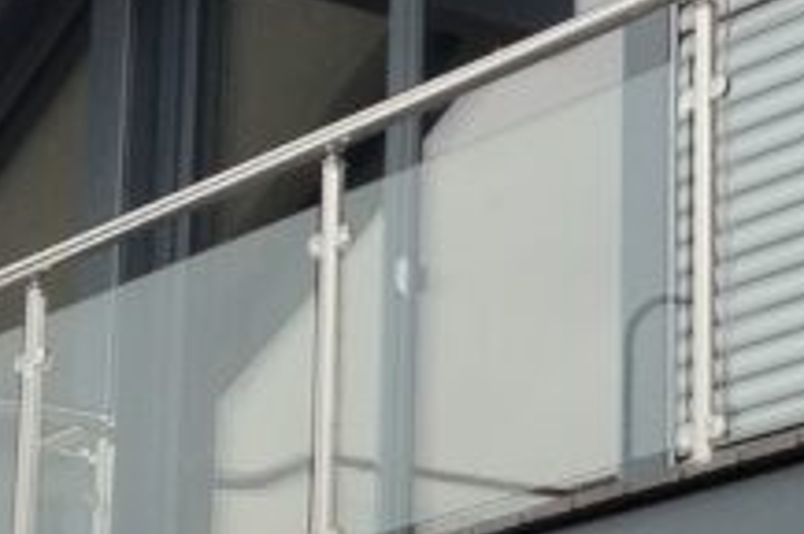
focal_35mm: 172
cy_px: 452
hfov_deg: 11.6
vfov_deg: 7.9
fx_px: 3836
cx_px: 1097
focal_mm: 4.28
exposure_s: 1/280
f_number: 2.4
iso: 64
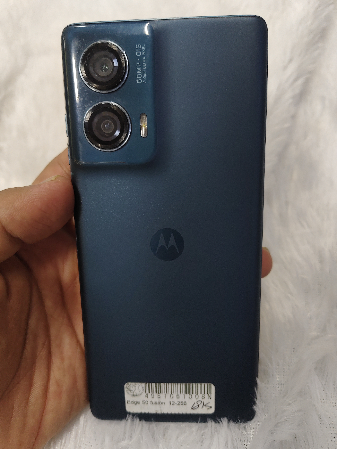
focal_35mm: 23
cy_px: 224
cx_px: 168
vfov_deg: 73.9
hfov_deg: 58.9
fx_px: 299
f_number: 1.88
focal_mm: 5.56
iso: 107
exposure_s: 1/100
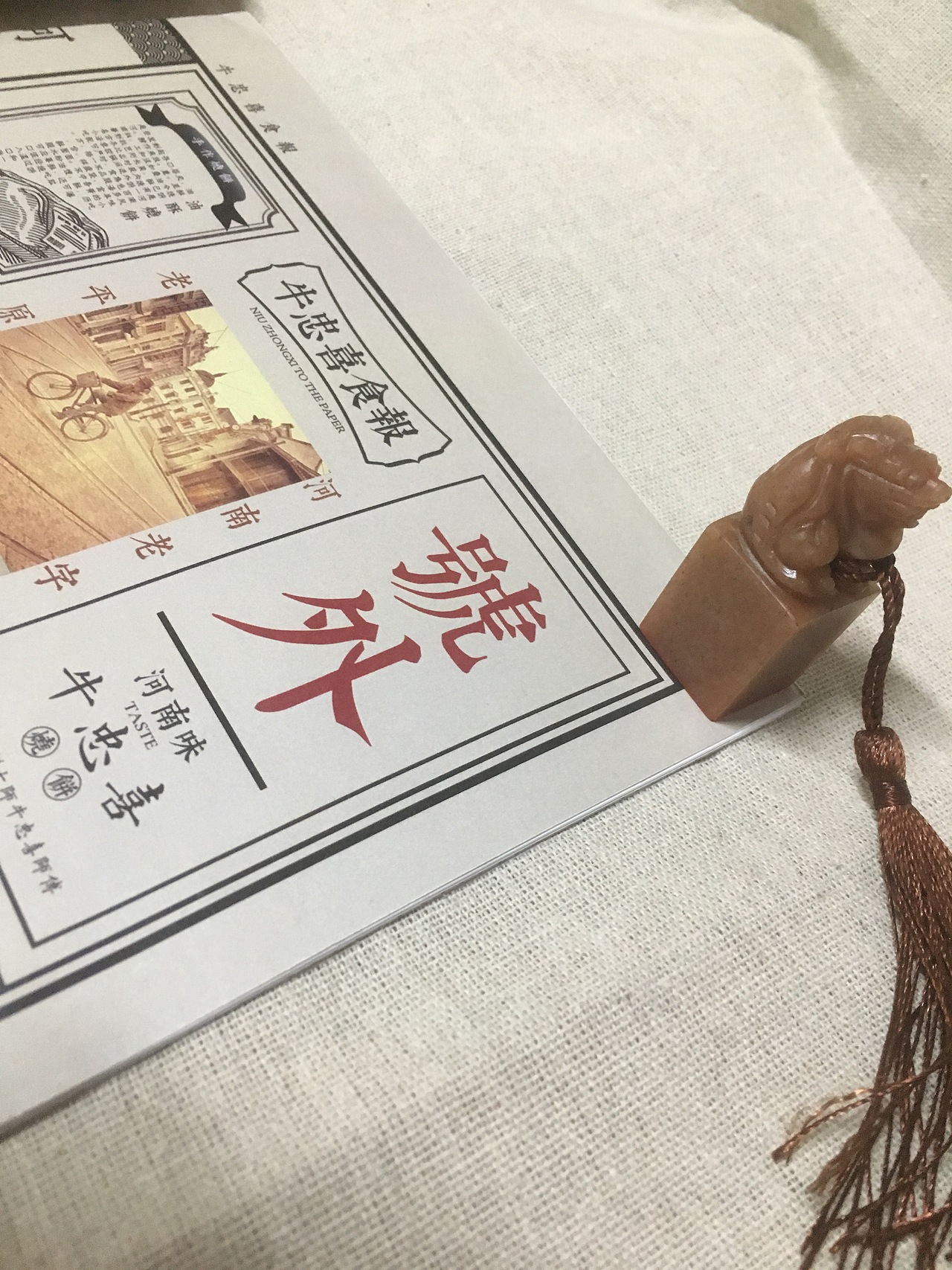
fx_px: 1064
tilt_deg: -50.3
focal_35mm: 29
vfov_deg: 61.7
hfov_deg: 48.2
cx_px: 476
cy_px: 635
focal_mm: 4.15
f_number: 2.2
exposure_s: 1/20
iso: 200
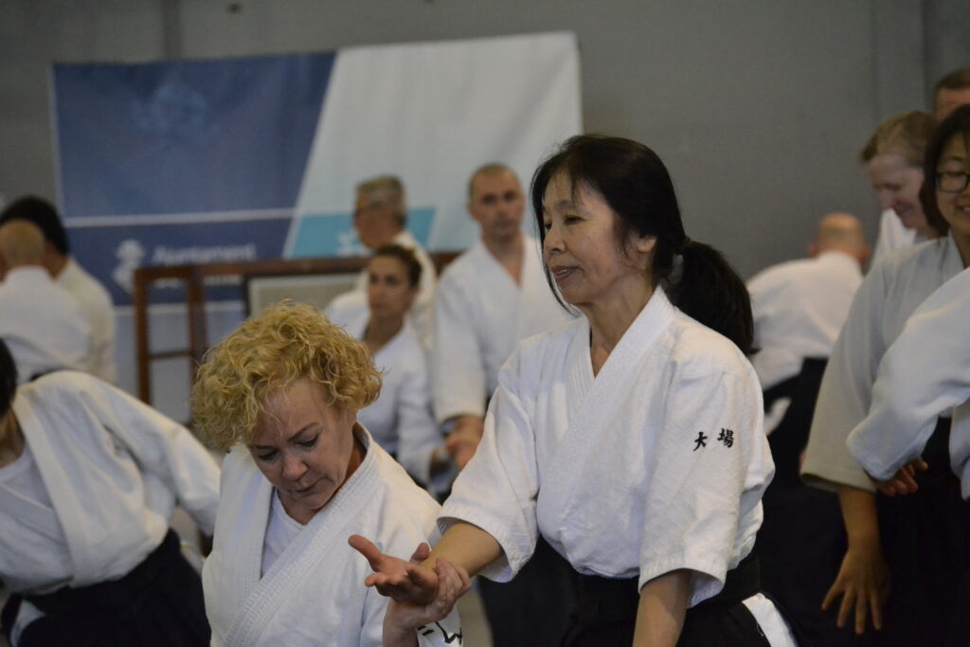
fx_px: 3840
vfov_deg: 9.6
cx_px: 485
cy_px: 324
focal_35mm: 142
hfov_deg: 14.4
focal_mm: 95
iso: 3200
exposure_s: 1/320
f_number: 4.5
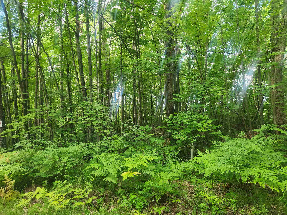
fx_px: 191
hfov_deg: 73.9
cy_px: 108
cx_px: 144
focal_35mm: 23
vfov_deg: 58.9
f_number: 1.8
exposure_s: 1/180
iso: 100
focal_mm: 5.4
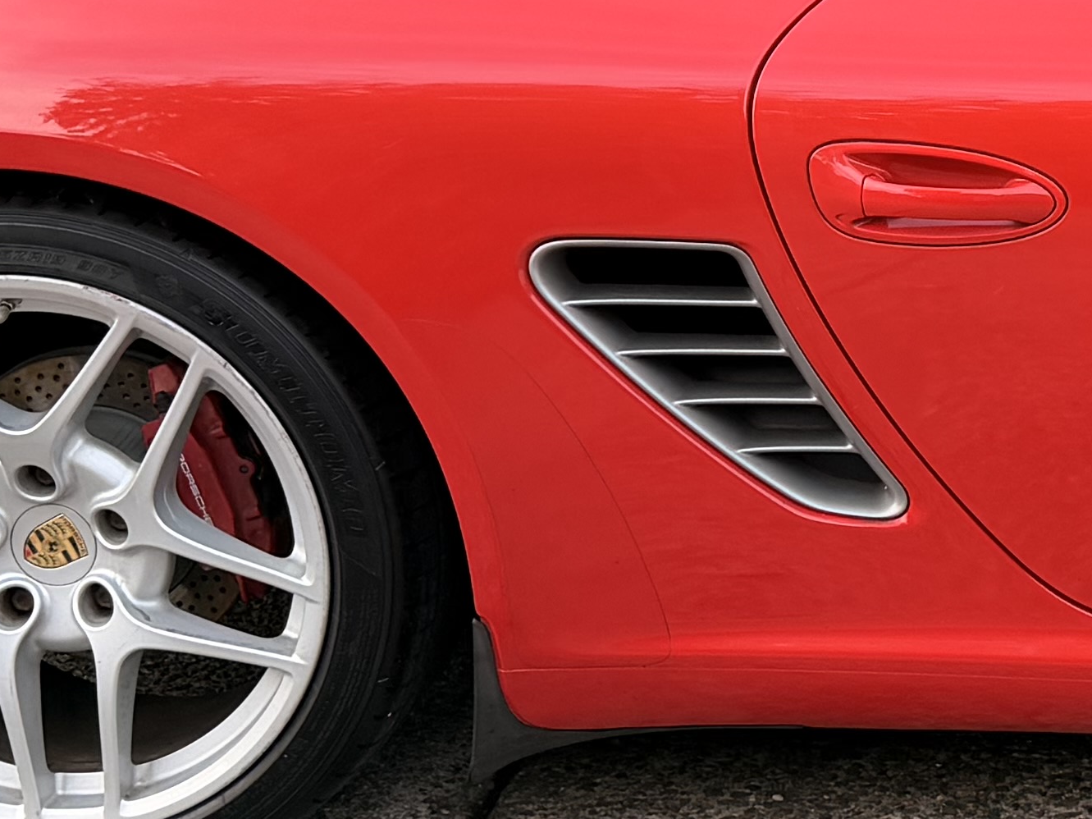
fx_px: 3249
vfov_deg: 14.1
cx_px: 1465
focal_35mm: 103
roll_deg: -2.3
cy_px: 3
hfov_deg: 17.7
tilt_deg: -14.2
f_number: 1.78
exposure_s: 1/181
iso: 80
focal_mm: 6.76
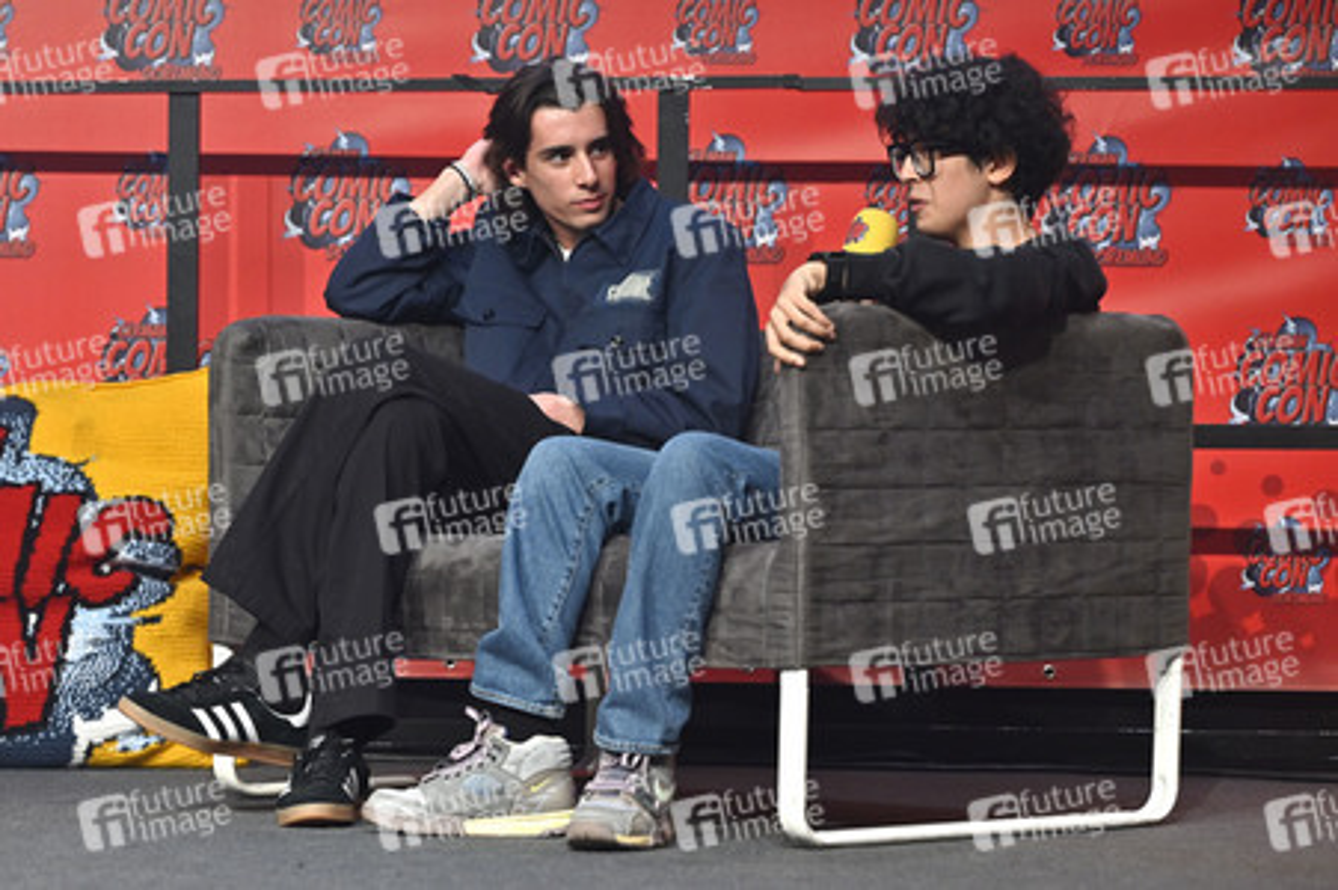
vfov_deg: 13.0
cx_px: 669
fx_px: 3900
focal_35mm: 105
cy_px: 445
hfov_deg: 19.5
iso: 1250
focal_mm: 105
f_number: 4
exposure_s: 1/400
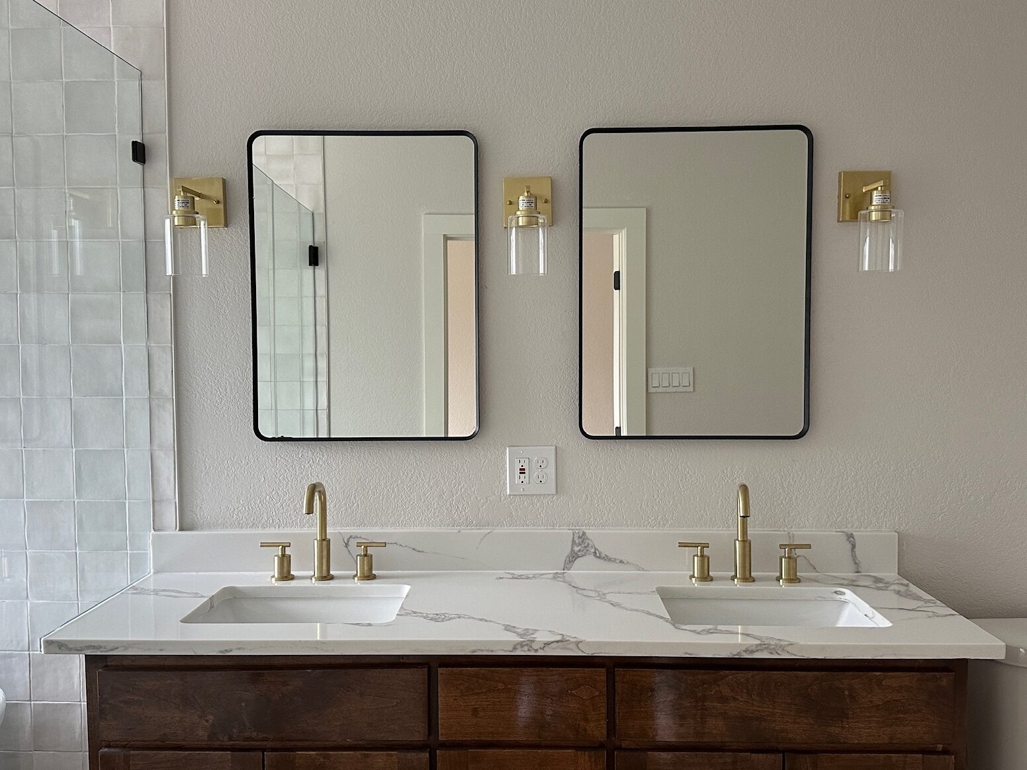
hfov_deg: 71.6
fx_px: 712
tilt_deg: -2.8
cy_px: 385
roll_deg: +0.3
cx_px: 514
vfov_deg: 56.8
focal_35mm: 24
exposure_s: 1/121
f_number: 1.78
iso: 250
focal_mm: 6.86
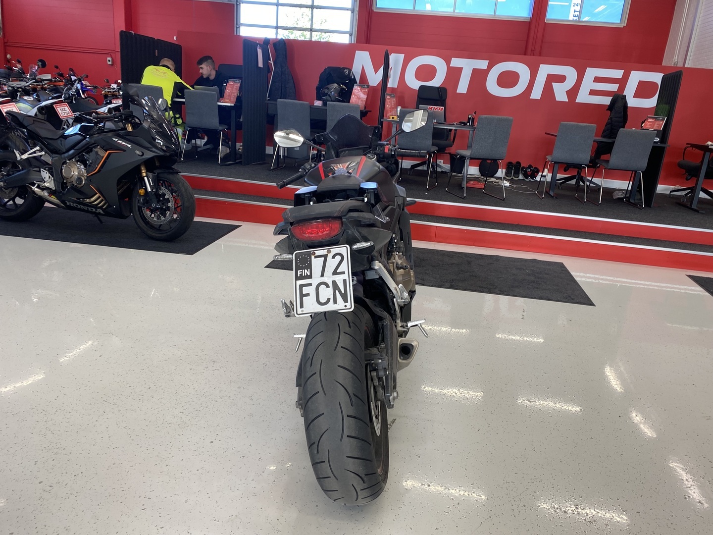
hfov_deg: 67.3
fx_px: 536
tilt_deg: -15.5
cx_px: 356
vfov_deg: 53.1
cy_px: 268
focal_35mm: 26
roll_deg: -3.8
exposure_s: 1/100
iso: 80
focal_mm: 4.25
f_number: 1.8
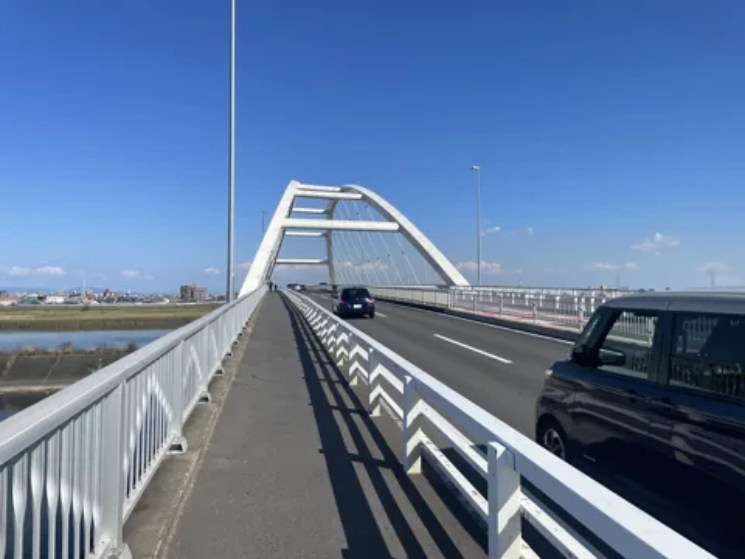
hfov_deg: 67.3
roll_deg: +2.6
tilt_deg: +4.3
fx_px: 560
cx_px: 372
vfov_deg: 53.1
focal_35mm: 26
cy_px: 280
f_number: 1.6
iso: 32
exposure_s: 1/5051
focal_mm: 4.2
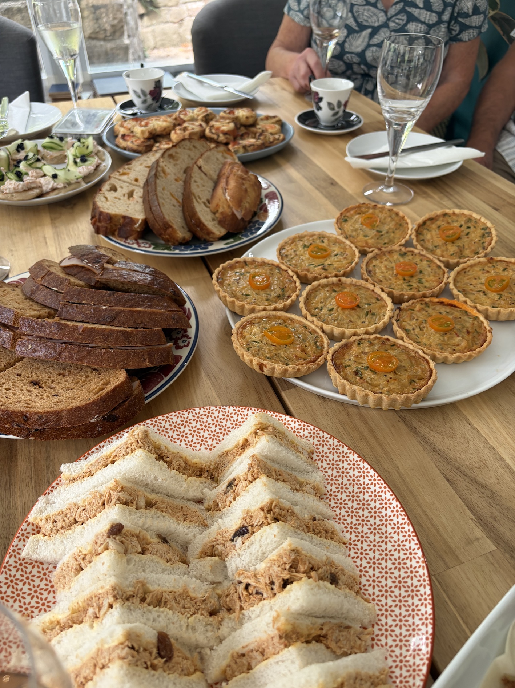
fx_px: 516
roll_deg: -0.1
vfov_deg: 67.3
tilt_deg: -40.6
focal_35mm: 26
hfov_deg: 53.1
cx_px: 258
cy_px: 344
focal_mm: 5.96
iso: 80
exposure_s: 1/121
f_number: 1.6
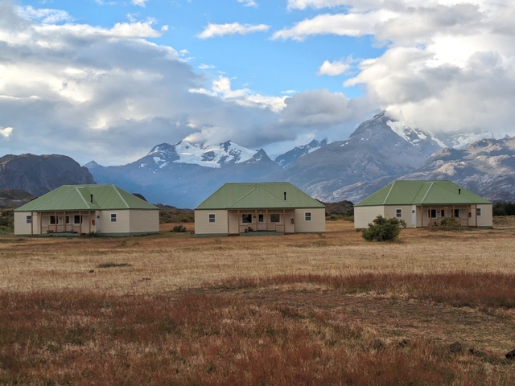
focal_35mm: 51
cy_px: 193
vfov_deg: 28.6
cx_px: 258
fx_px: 759
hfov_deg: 37.5
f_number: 1.89
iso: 44
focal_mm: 5.43
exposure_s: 1/2012
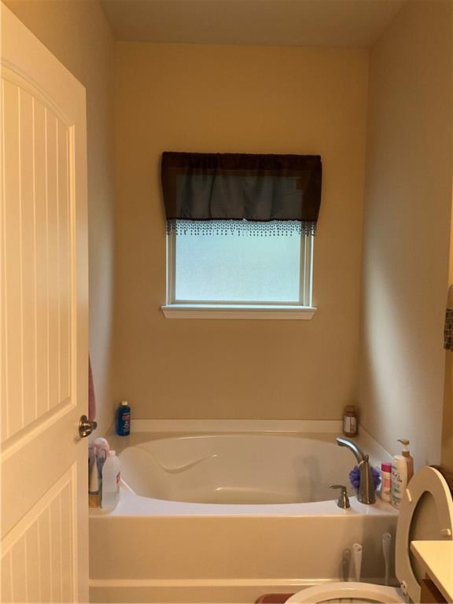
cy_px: 302
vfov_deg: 61.7
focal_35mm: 29
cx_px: 226
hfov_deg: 48.2
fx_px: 506
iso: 200
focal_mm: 3
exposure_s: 1/60
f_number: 1.8
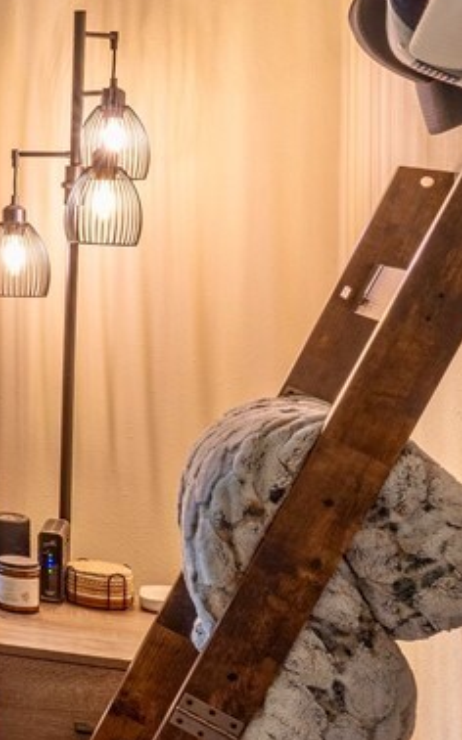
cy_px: 449
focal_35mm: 64
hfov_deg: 13.7
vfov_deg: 31.9
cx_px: -680
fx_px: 1290
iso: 320
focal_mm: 14
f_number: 8
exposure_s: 1/15
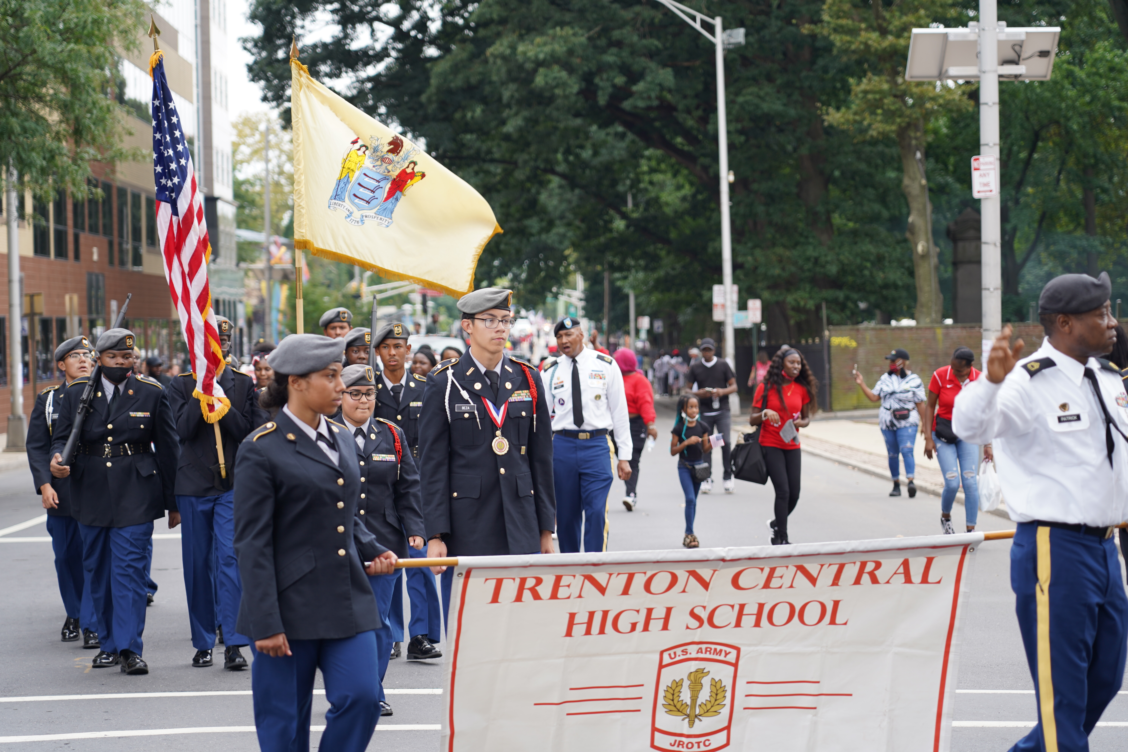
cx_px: 564
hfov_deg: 19.5
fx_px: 3290
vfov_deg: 13.0
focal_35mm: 105
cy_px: 376
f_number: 4.5
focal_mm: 105
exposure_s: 1/160
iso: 100
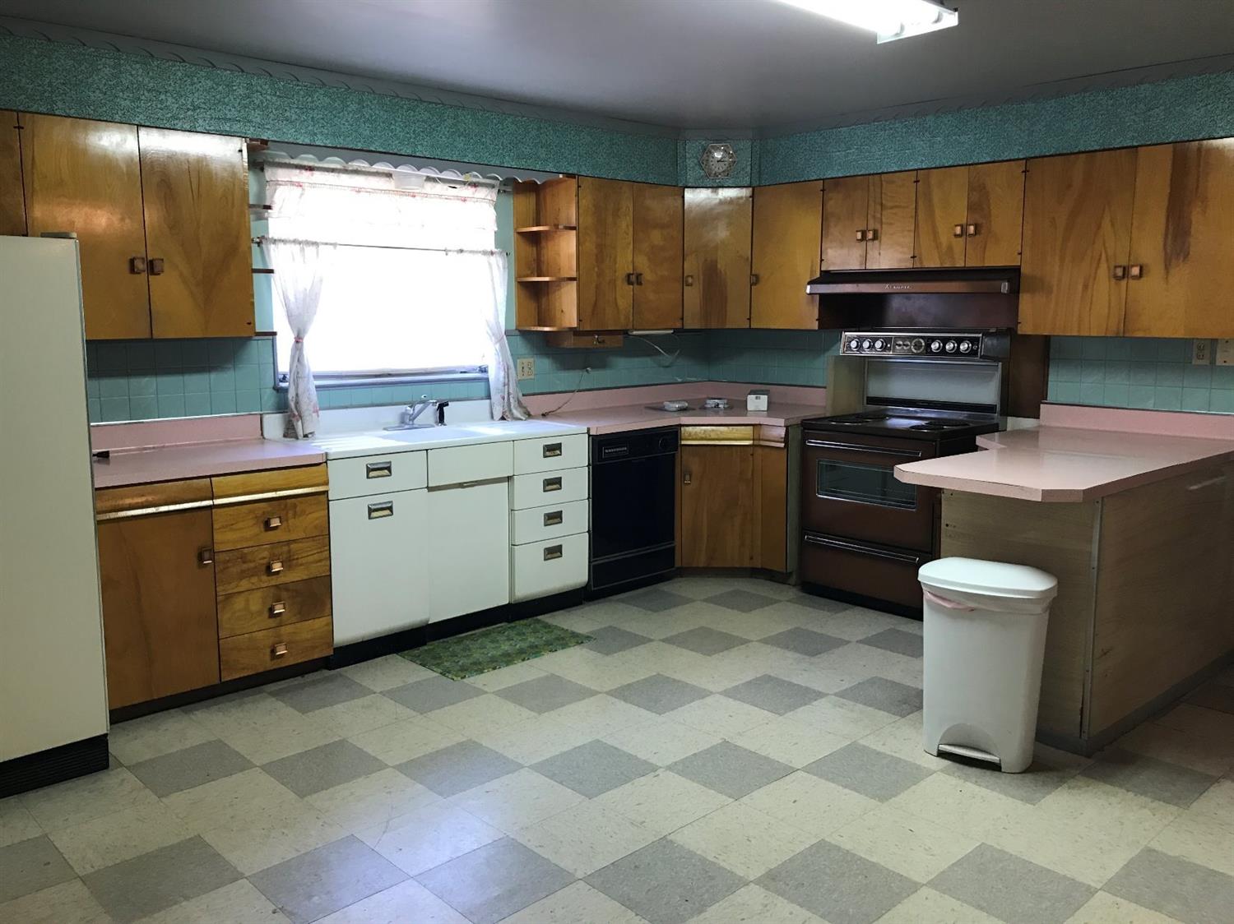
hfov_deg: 63.5
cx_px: 617
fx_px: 998
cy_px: 462
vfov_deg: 49.7
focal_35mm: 28
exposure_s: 1/15
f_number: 1.8
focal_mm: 3.99
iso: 40
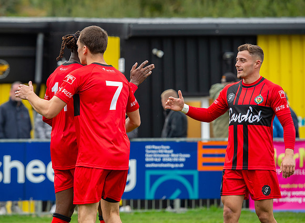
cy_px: 85
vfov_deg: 6.9
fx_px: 1844
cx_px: 115
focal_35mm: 211
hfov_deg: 9.4
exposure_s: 1/1000
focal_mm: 160
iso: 800
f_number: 4
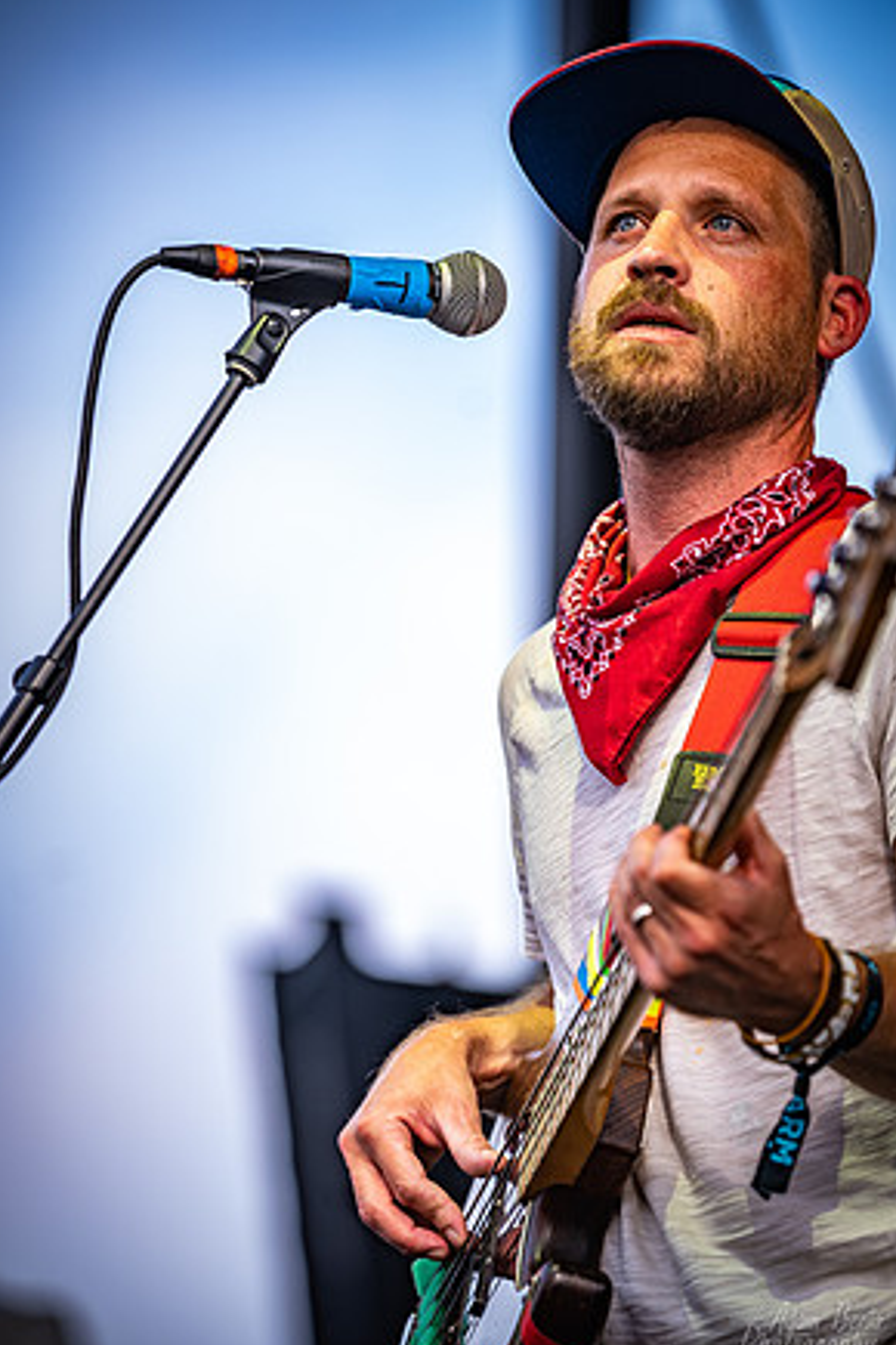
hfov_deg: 6.6
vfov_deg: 9.9
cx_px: 451
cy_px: 671
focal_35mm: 207
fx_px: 7727
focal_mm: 200
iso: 125
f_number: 3.2
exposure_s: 1/320
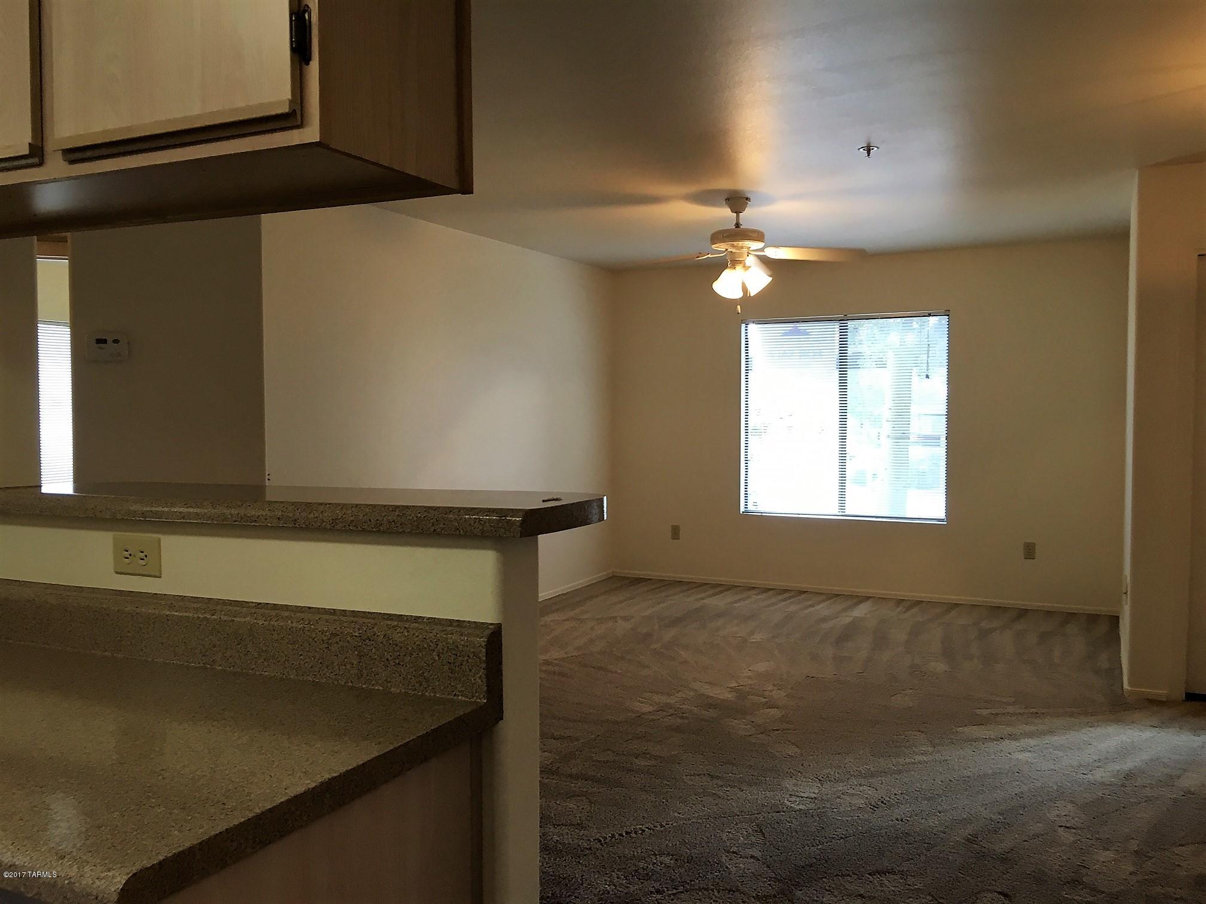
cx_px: 603
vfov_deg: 48.2
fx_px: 1010
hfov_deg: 61.7
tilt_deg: -1.8
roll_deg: +1.5
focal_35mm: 29
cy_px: 452
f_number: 2.2
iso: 50
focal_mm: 4.15
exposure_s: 1/30
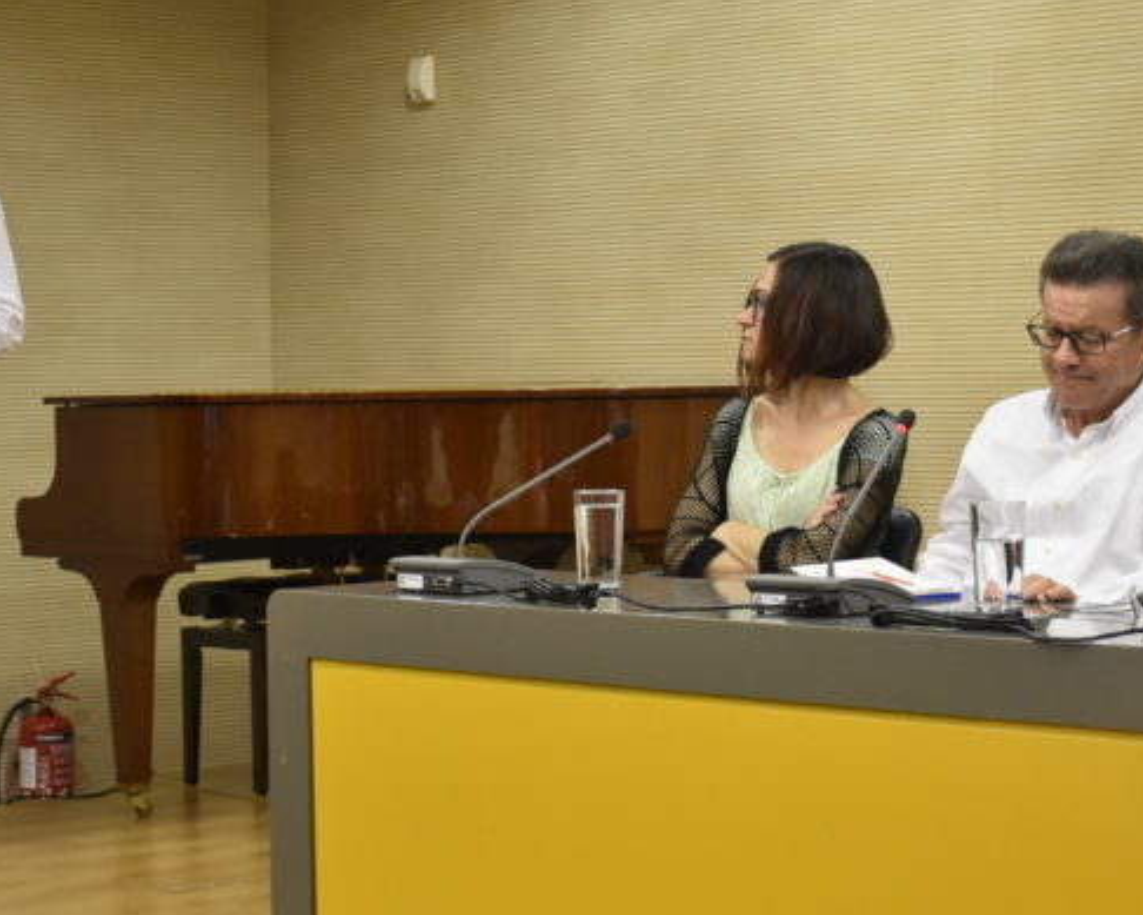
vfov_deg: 16.2
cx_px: 703
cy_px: 383
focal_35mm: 95
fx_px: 3214
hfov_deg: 20.1
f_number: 4.5
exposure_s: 1/80
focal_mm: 32
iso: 1600
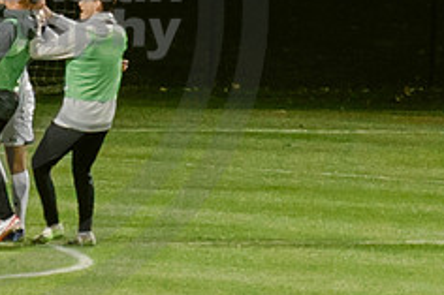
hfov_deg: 2.4
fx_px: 10821
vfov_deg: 1.6
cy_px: 115
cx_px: 218
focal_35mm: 878
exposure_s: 1/160
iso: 2000
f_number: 4
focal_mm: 70
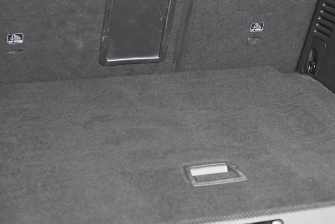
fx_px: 801
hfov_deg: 23.5
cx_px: 216
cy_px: 75
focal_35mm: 86
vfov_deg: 15.9
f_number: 3.5
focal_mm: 40
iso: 8000
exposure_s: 1/60
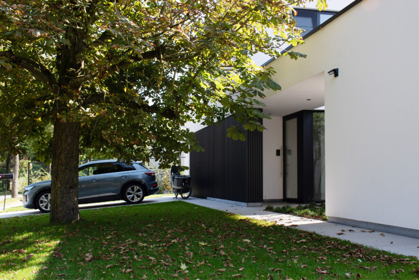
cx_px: 210
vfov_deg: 36.9
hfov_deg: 53.1
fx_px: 419
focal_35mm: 36
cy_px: 140
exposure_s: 1/60
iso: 100
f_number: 9
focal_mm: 24
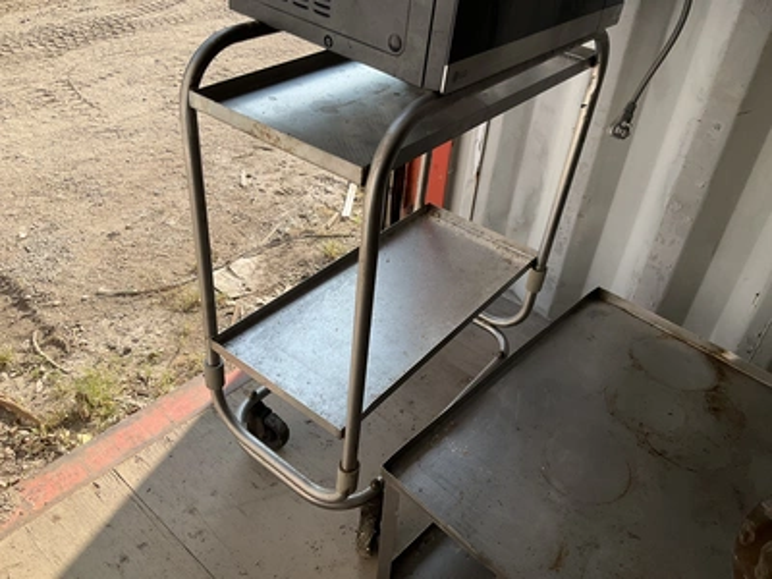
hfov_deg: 61.7
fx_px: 647
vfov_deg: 48.2
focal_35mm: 29
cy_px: 290
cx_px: 386
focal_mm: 3
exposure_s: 1/683
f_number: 1.8
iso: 25
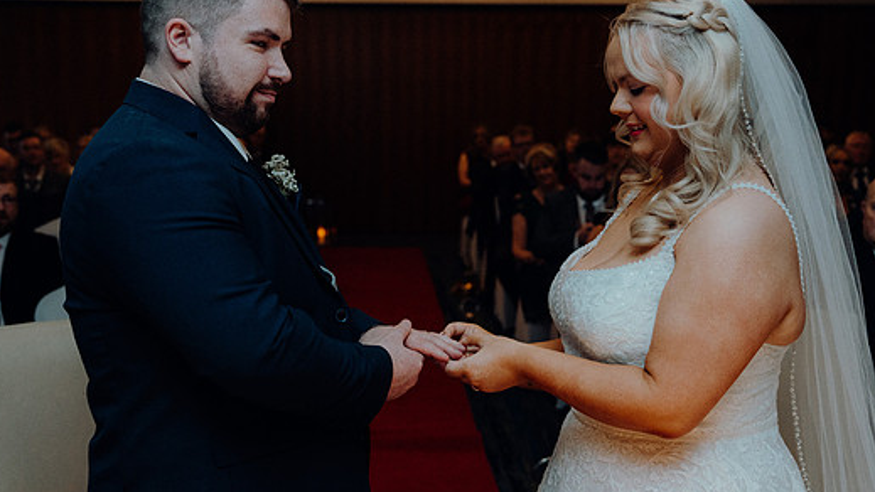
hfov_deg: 42.9
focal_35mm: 48
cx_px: 450
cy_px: 227
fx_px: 1114
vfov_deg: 24.9
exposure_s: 1/160
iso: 2500
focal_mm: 41
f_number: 3.5
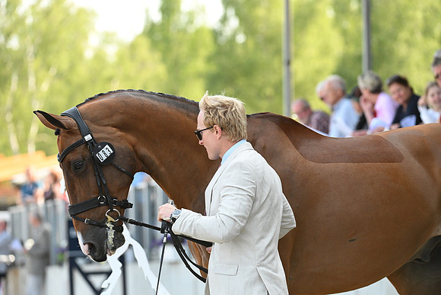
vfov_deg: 5.7
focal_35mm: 240
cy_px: 148
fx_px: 2941
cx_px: 220
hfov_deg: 8.6
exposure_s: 1/1250
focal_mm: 240
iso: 2200
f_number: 5.6
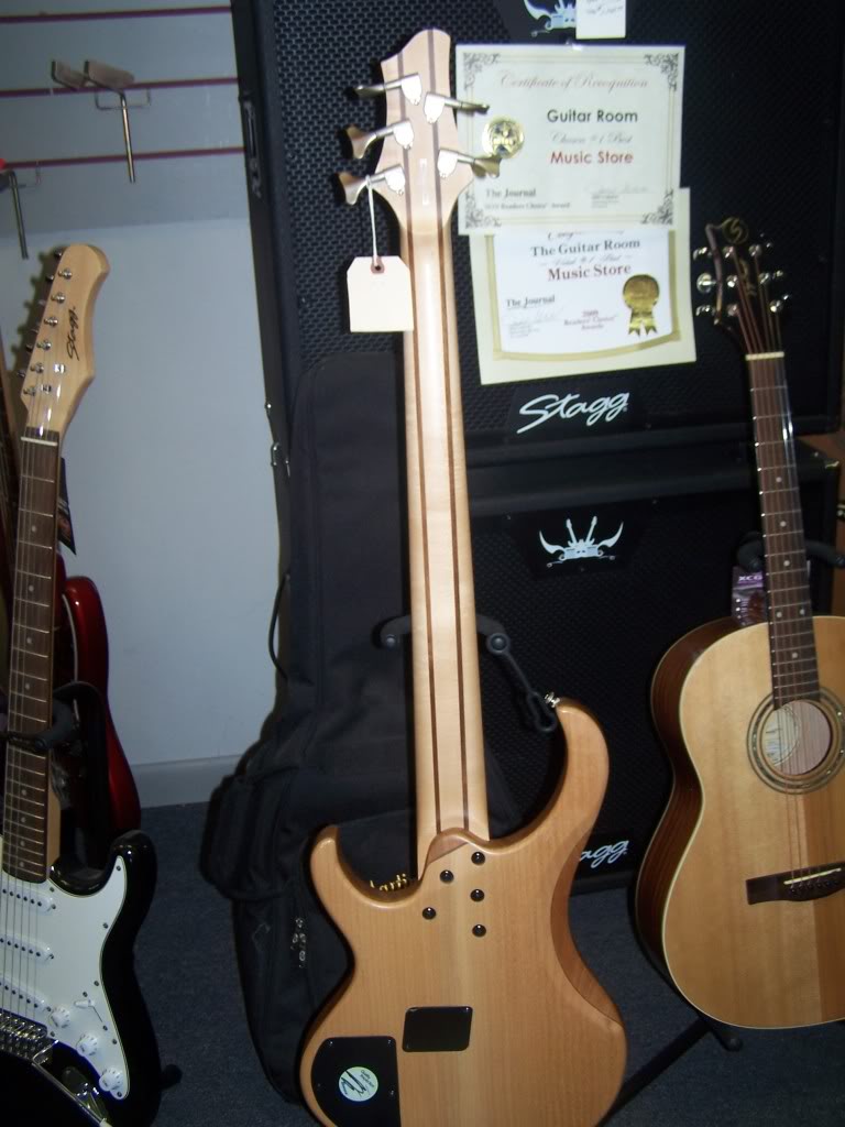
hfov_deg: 37.7
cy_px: 564
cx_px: 422
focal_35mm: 38
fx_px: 1237
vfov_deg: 49.0
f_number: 2.8
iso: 80
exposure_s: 1/60
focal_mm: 6.3
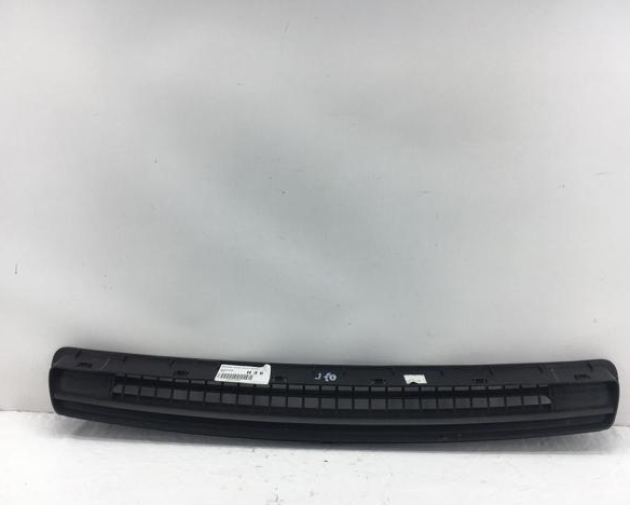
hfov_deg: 57.1
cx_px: 324
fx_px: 578
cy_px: 258
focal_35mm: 31
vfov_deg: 47.2
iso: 25
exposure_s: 1/245
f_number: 2.2
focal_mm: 4.15
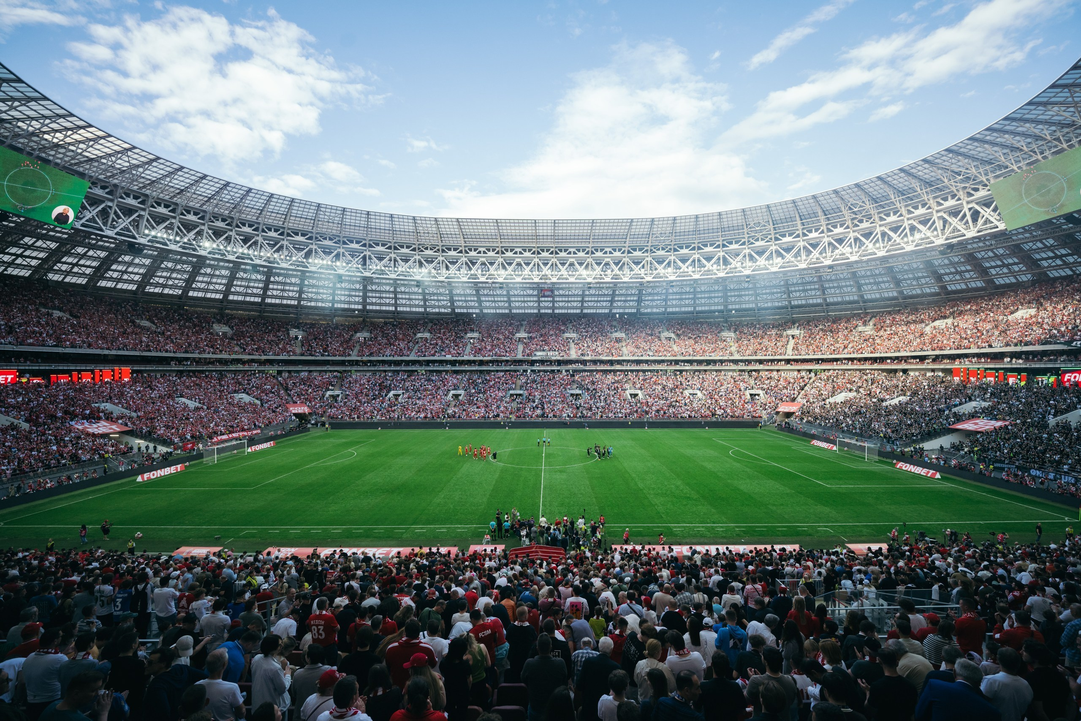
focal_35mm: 14
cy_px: 361
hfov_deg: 102.8
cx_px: 546
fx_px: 431
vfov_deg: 79.8
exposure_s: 1/640
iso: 400
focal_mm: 14
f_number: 4
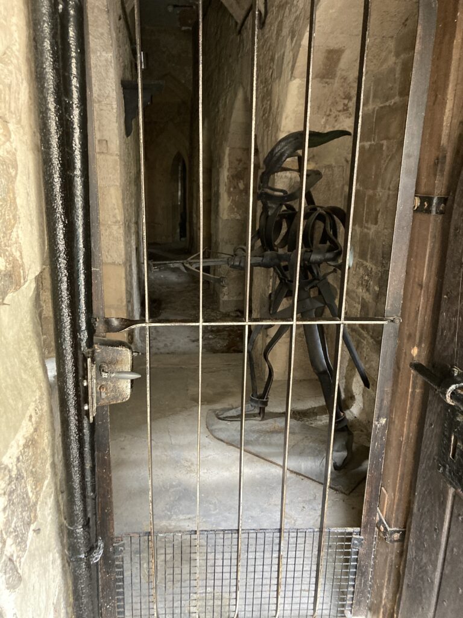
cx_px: 232
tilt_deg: -12.8
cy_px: 309
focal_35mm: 28
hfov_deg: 49.7
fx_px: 499
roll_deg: -1.3
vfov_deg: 63.4
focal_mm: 3.99
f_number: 1.8
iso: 400
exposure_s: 1/34
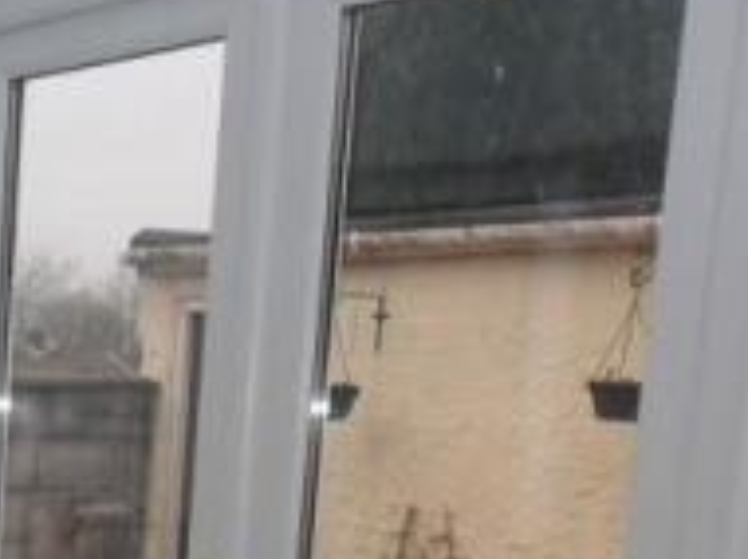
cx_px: -293
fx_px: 1791
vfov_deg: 16.7
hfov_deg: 20.9
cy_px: 738
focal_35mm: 83
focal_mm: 4.9
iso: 100
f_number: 3.5
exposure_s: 1/125
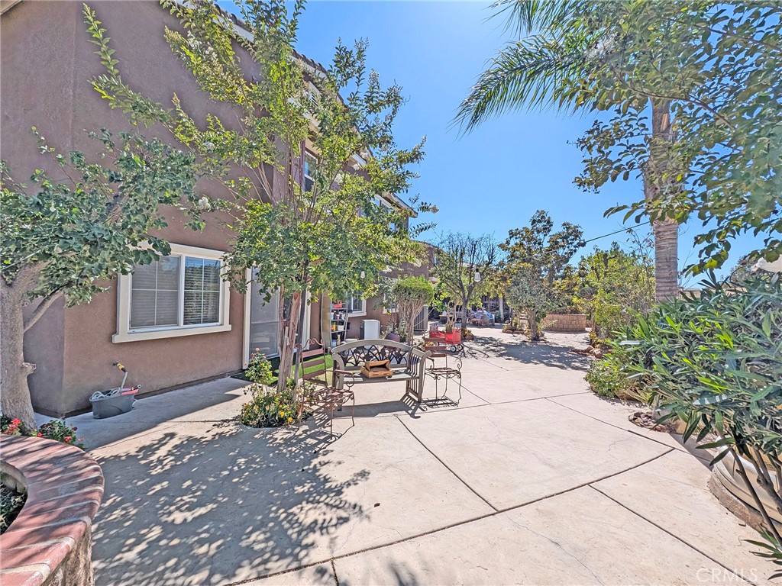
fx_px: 294
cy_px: 293
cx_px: 391
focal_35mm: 13
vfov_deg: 89.9
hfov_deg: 106.2
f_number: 2.2
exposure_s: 1/1773
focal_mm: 1.95
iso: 51
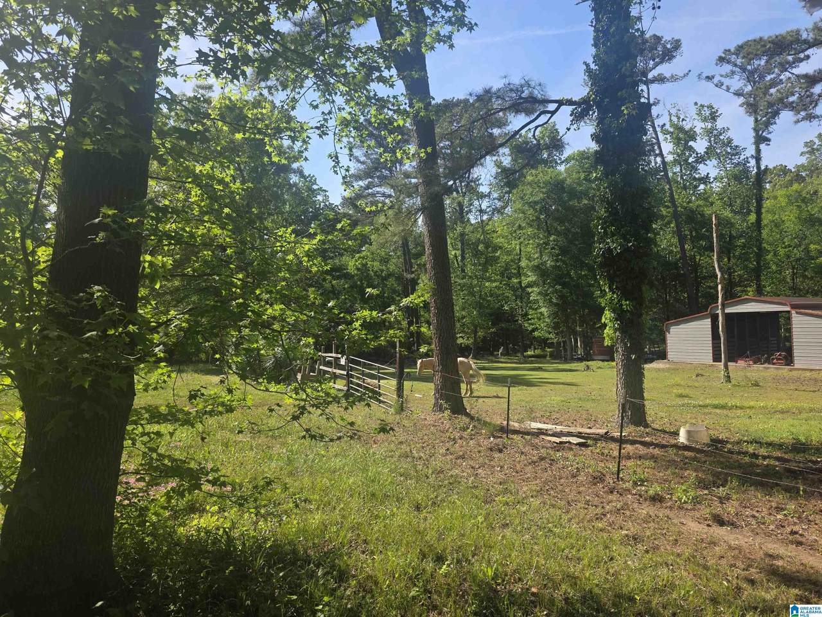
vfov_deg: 58.9
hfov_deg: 73.9
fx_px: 546
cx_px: 411
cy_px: 308
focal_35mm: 23
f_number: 1.7
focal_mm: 6.3
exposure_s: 1/2977
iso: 80
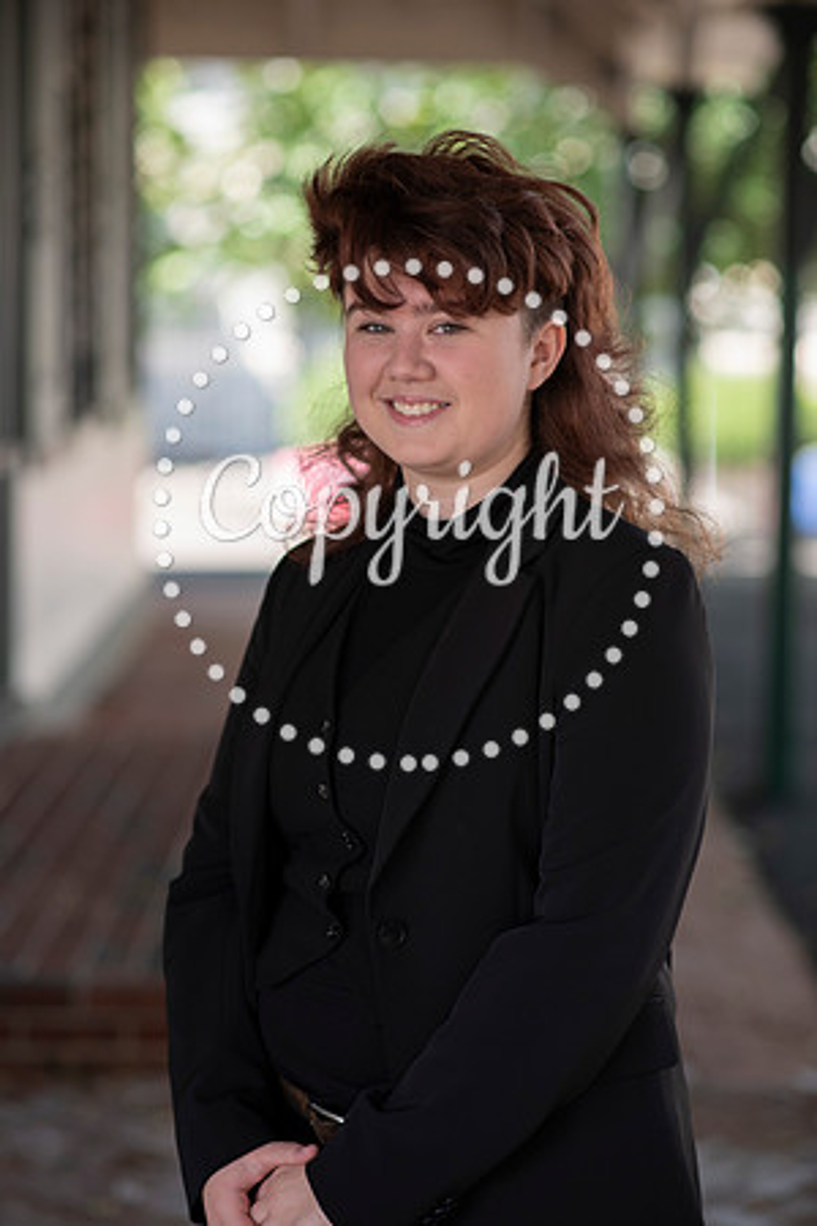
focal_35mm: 85
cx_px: 408
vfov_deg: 23.9
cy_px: 613
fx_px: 2893
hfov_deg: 16.1
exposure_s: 1/320
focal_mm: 85
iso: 200
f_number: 2.5
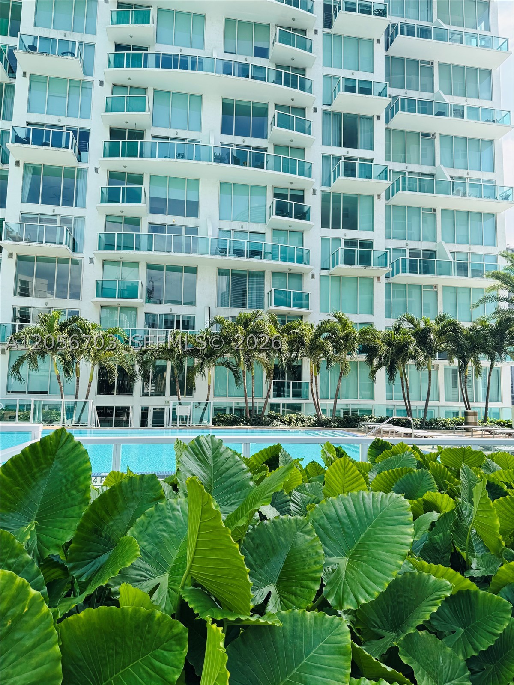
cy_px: 342
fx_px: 475
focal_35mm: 24
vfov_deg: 71.6
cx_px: 257
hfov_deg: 56.8
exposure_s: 1/1560
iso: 80
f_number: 1.78
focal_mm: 6.76
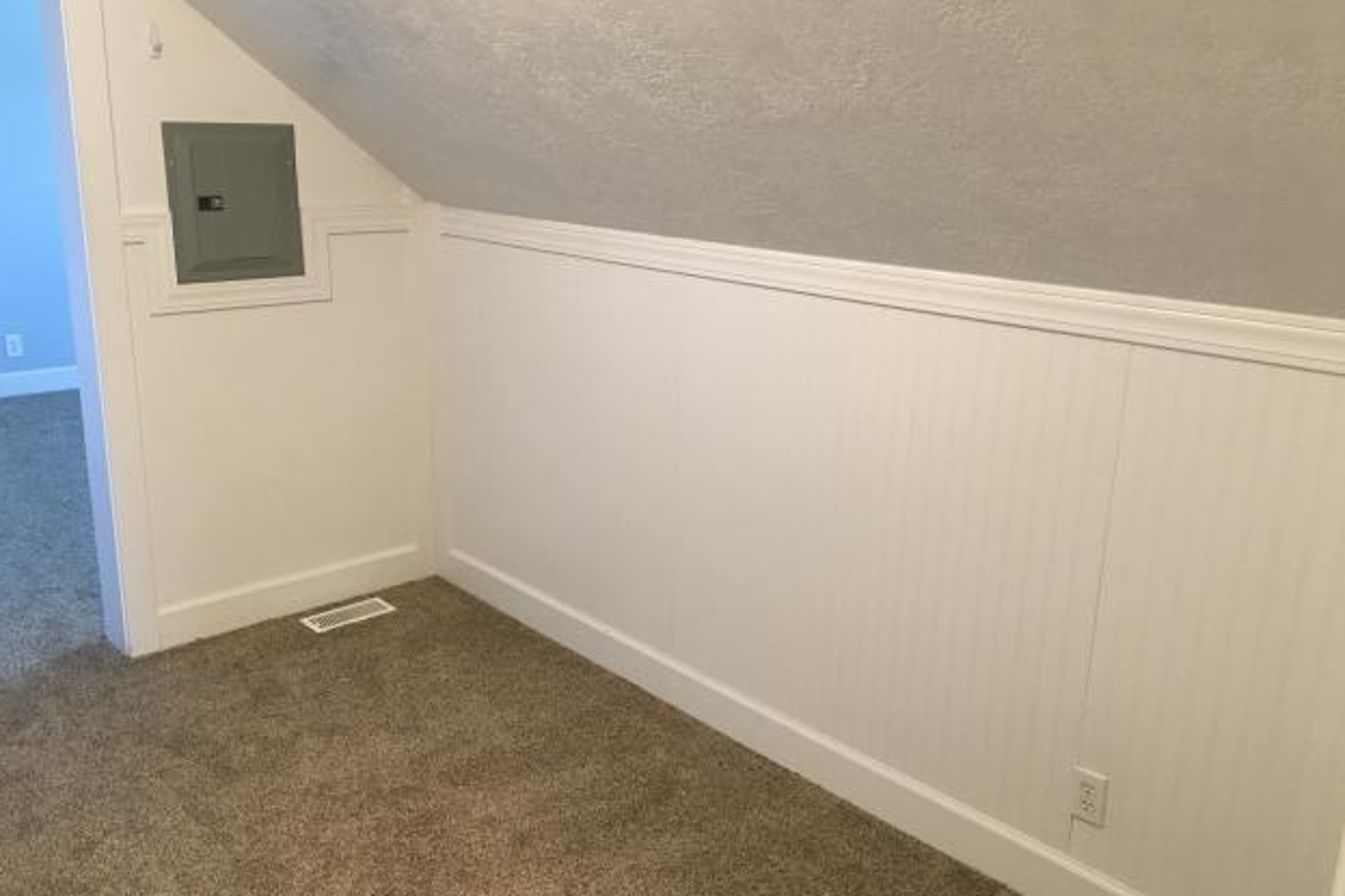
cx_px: 665
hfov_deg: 60.3
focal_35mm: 31
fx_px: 1158
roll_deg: -0.8
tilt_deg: -14.5
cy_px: 443
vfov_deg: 42.3
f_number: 2.2
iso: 125
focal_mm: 4.15
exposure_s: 1/30
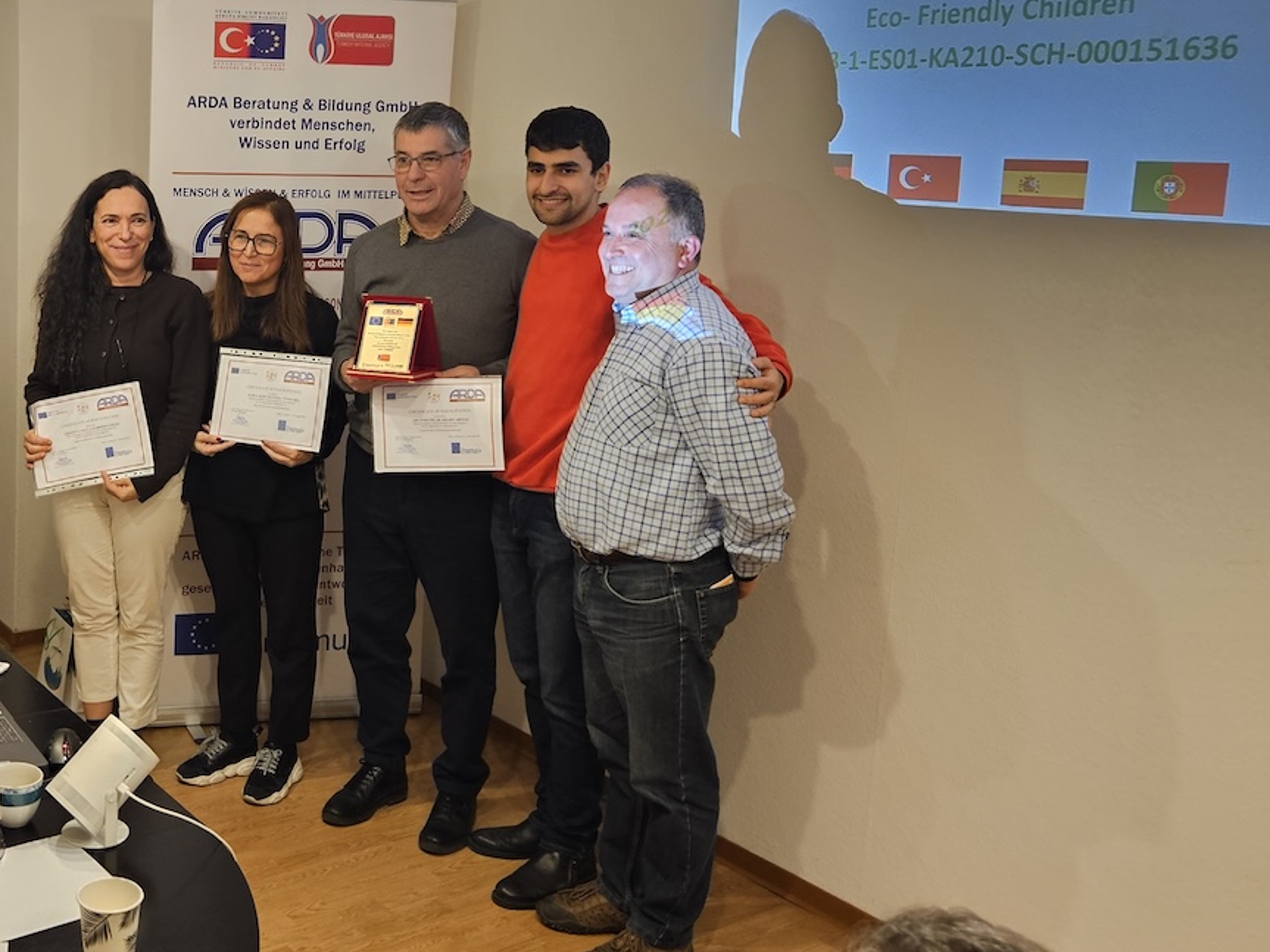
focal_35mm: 40
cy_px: 355
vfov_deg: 35.7
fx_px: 1467
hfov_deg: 43.6
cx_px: 177
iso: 320
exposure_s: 1/34
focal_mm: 5.4
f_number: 1.8
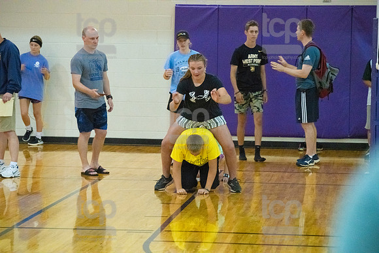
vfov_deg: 10.2
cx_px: 190
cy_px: 126
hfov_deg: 15.2
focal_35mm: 135
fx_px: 1422
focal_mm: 135
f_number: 4.5
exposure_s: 1/640
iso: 6400
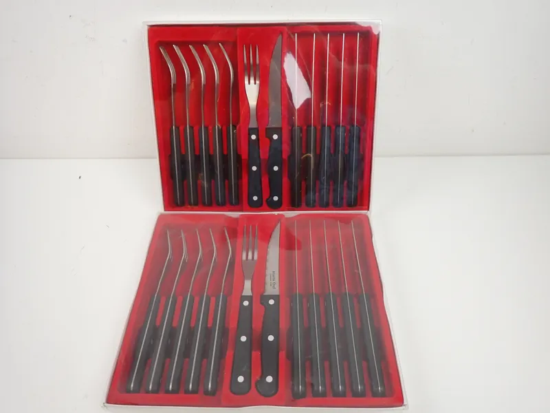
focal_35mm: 19
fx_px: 302
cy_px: 206
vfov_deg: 68.7
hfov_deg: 84.7
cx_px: 275
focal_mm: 3.33
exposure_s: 1/100
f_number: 2
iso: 200
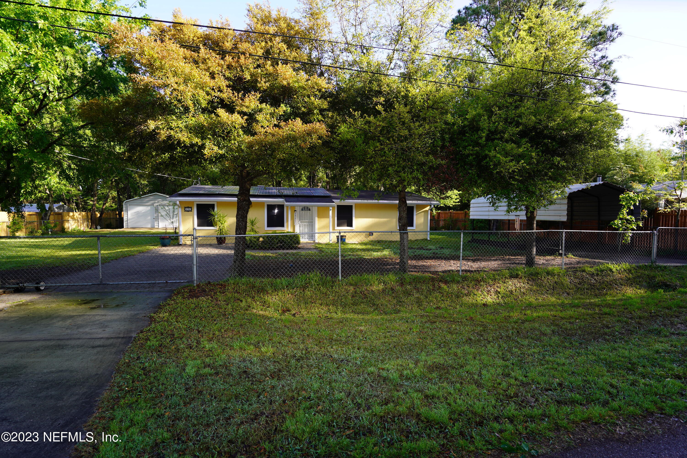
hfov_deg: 96.7
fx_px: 305
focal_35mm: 16
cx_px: 344
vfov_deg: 73.7
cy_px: 229
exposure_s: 1/80
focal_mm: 16
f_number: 5.6
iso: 100
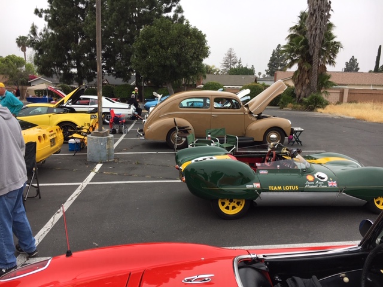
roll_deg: -2.5
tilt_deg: -8.8
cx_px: 192
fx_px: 321
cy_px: 144
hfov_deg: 61.7
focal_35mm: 29
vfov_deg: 48.2
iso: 25
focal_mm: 4.15
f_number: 2.2
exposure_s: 1/351
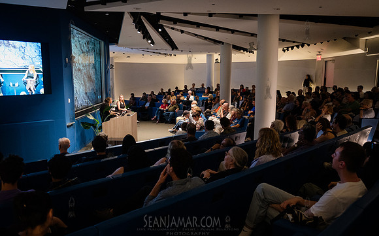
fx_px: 307
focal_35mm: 30
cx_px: 189
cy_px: 126
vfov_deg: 42.0
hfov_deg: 63.4
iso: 6400
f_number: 3.5
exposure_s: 1/200
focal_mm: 29
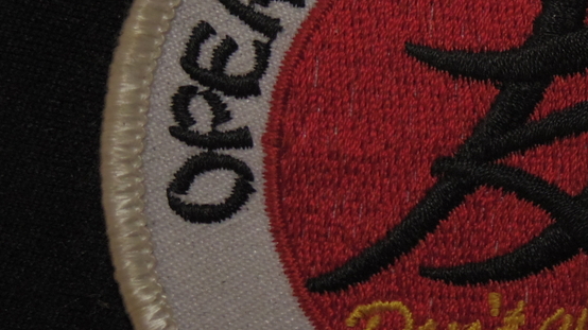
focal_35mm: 111
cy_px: 181
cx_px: 554
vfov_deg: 10.9
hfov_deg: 18.9
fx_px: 1730
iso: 400
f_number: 1.9
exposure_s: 1/60
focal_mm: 8.5
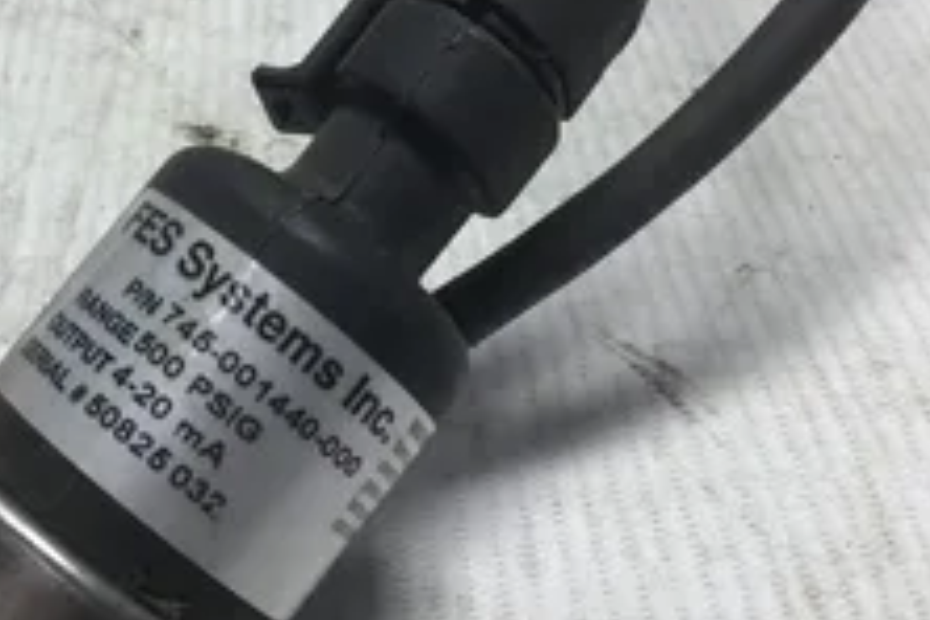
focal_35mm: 58
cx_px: 318
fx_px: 1498
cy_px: 230
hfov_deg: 34.2
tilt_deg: -37.4
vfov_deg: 23.3
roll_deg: -0.2
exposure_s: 1/120
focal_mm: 3.3
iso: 25
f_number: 2.4
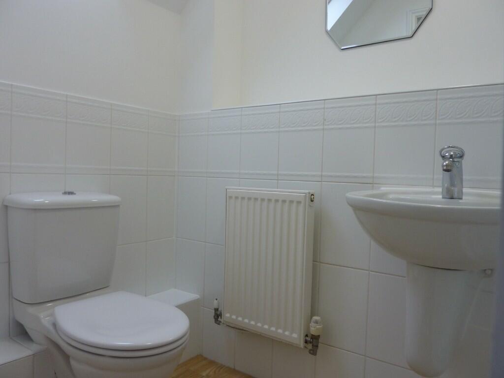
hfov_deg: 69.4
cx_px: 252
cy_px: 189
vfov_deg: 54.9
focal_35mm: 25
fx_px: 364
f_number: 3.3
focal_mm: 4.1
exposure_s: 1/30
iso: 100
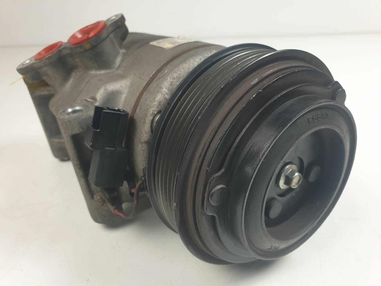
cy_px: 143
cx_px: 190
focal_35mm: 26
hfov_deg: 67.3
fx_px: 286
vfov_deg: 53.1
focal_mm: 4.3
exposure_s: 1/100
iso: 64
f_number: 2.4
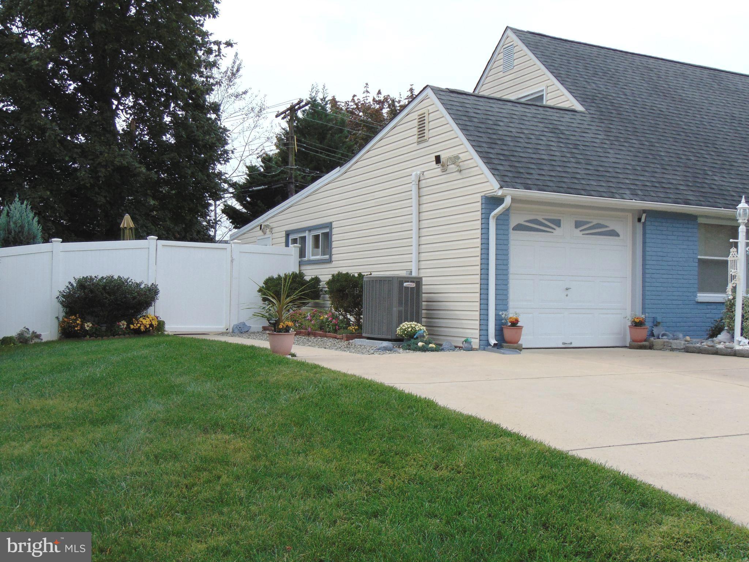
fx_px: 844
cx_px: 374
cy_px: 281
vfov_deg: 36.8
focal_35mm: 39
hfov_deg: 47.9
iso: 80
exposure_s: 1/1000
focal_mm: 6.9
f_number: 3.3
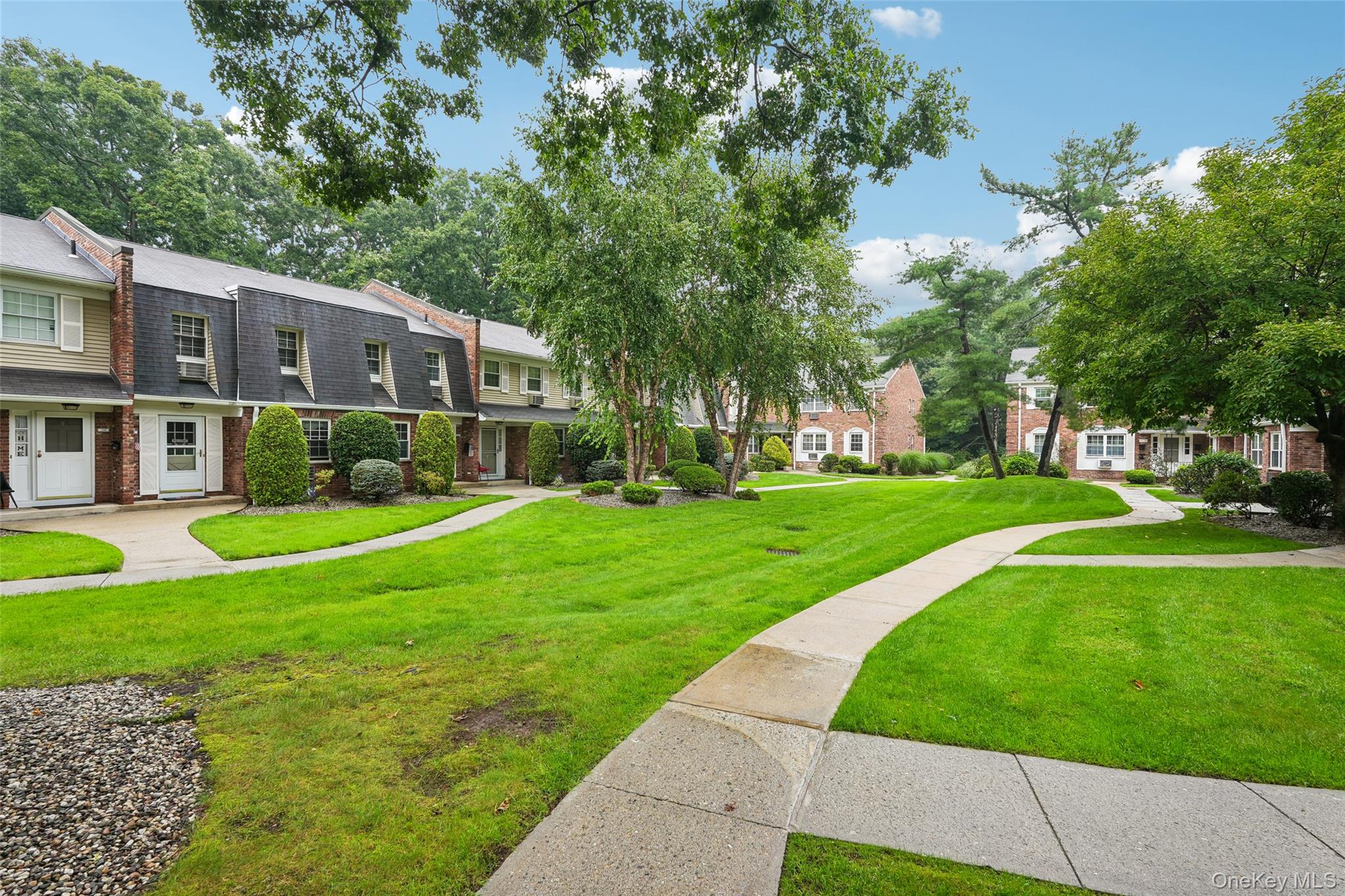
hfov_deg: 96.7
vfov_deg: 73.7
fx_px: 598
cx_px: 672
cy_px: 448
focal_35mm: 16
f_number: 8
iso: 100
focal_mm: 16
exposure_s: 1/60
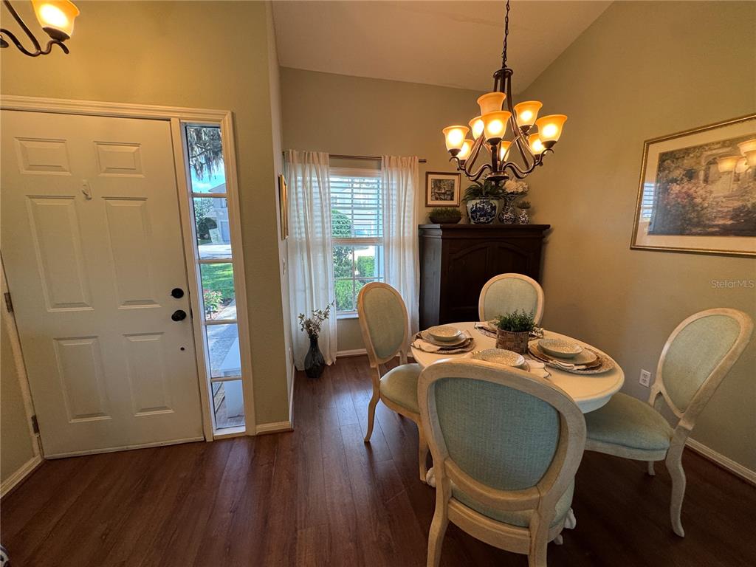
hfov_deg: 102.1
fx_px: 306
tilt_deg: -10.3
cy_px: 284
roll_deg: +0.1
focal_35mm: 14
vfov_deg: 85.7
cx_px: 378
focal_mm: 2.22
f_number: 2.2
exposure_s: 1/120
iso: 200
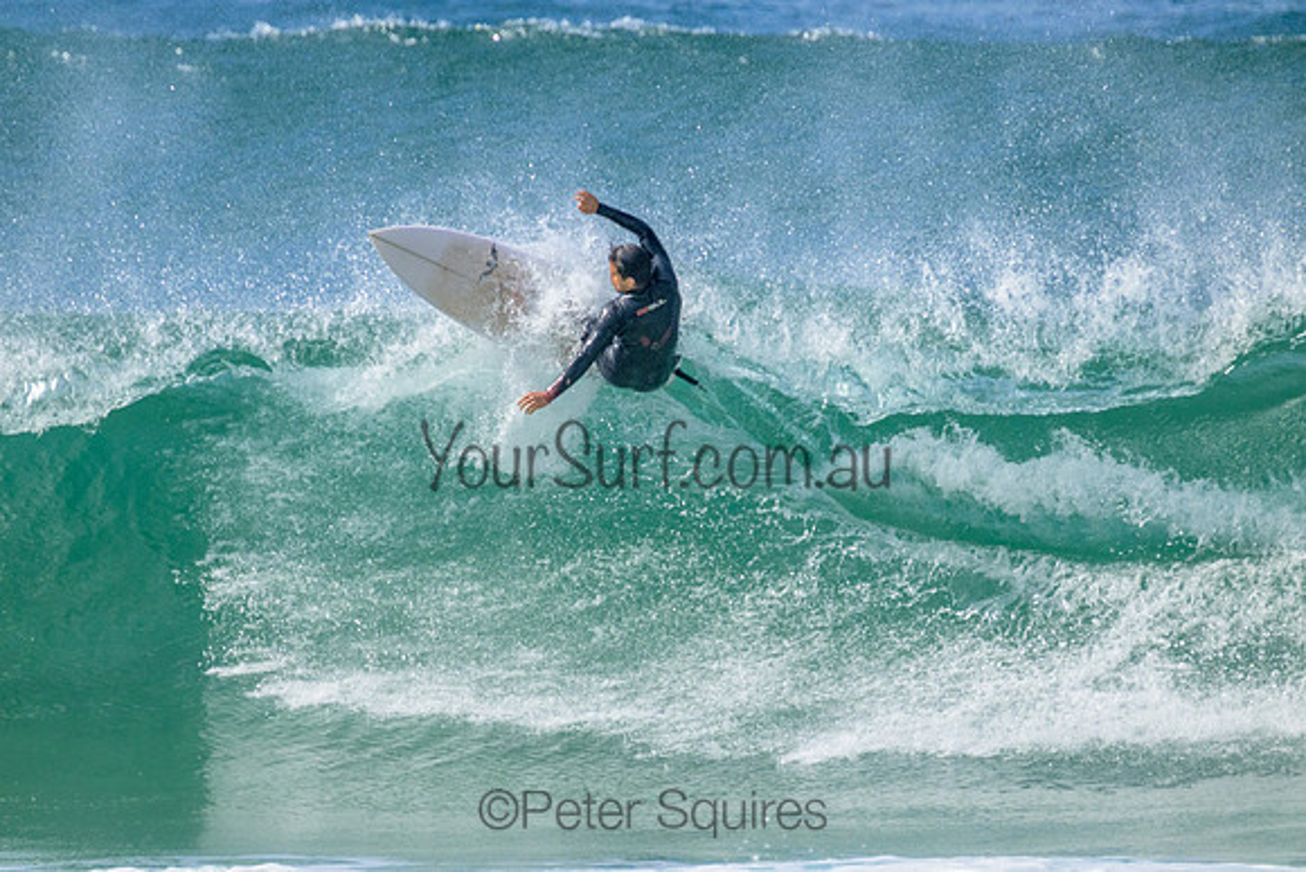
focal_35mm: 800
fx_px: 29028
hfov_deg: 2.6
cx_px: 653
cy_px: 436
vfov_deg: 1.7
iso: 2500
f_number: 11
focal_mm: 800
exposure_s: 1/1600
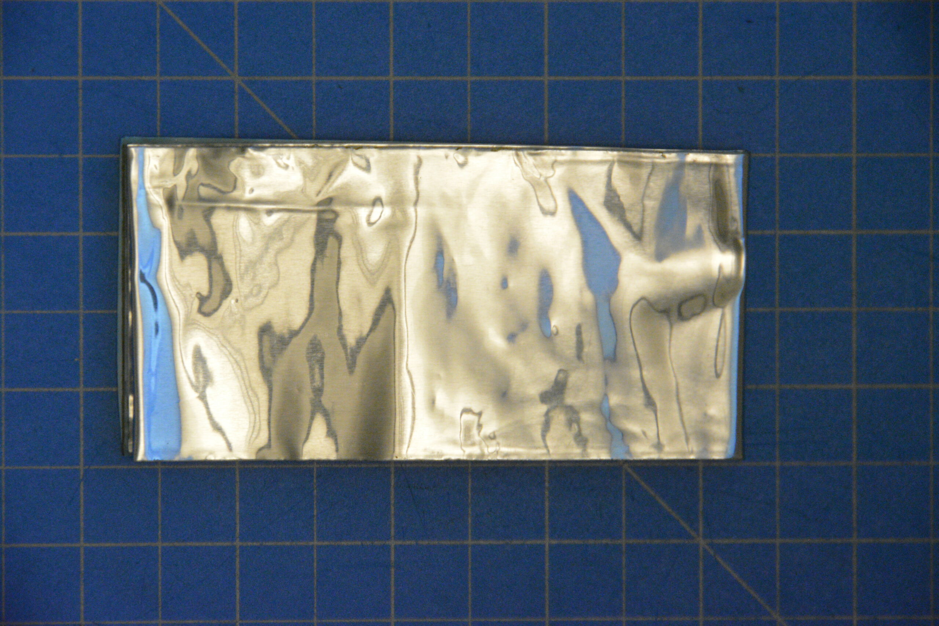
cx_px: 470
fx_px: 7825
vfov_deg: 4.6
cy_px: 313
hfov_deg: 6.9
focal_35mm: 300
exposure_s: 1/40
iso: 6400
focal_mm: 200
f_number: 8
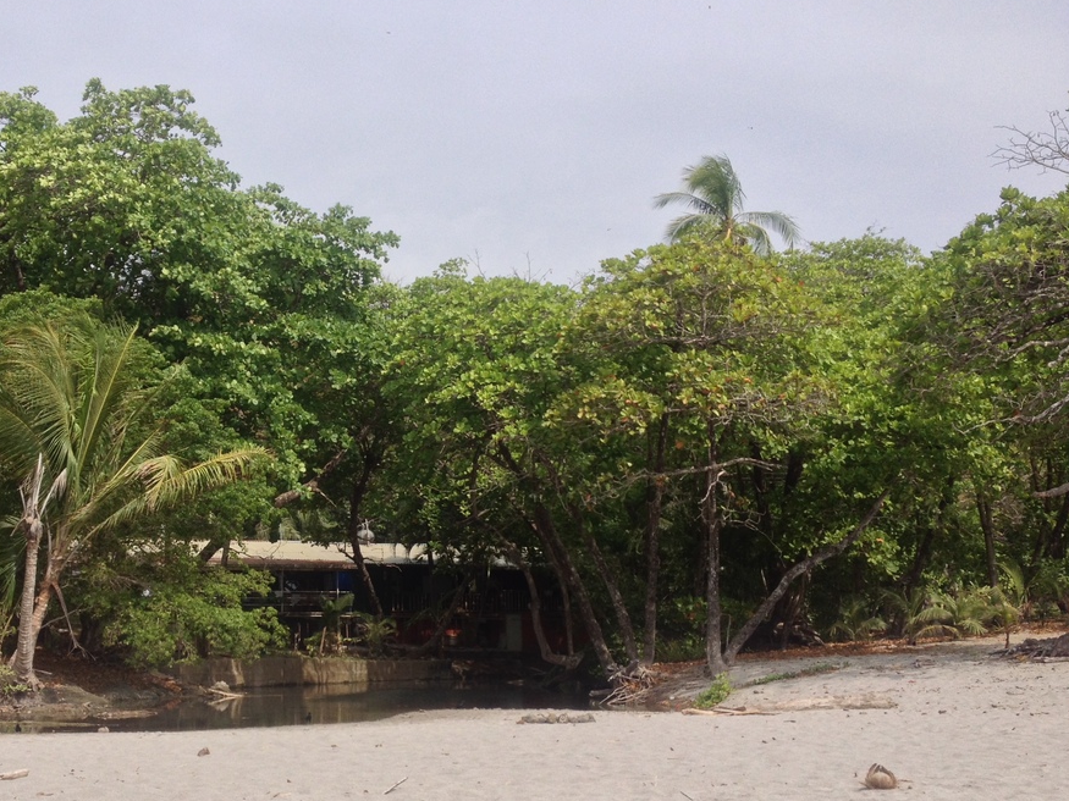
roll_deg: -0.2
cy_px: 473
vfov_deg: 30.2
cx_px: 349
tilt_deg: +4.6
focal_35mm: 48
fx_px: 1482
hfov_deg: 39.2
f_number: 2.4
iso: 50
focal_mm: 4.28
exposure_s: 1/1672
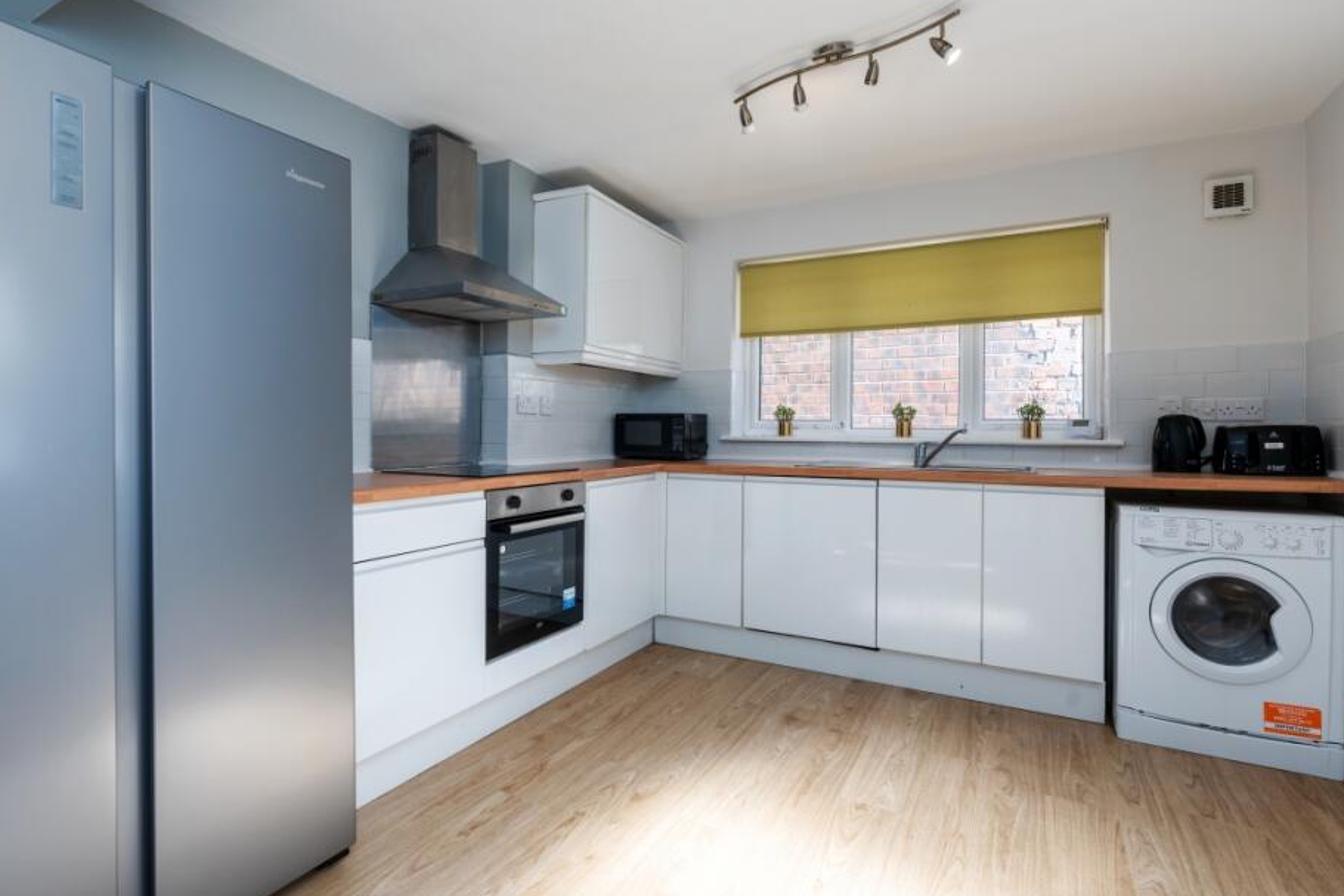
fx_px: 672
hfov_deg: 89.9
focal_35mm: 18
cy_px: 438
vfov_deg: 67.4
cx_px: 634
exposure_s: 1/200
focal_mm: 16
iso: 320
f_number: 7.1
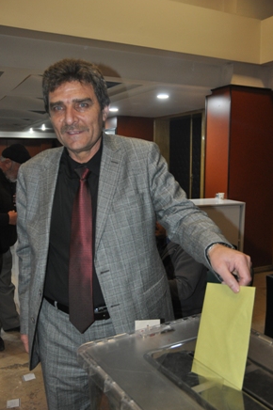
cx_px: 135
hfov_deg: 35.9
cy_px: 206
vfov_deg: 51.9
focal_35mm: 37
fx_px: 422
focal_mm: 24
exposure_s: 1/60
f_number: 3.8
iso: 800
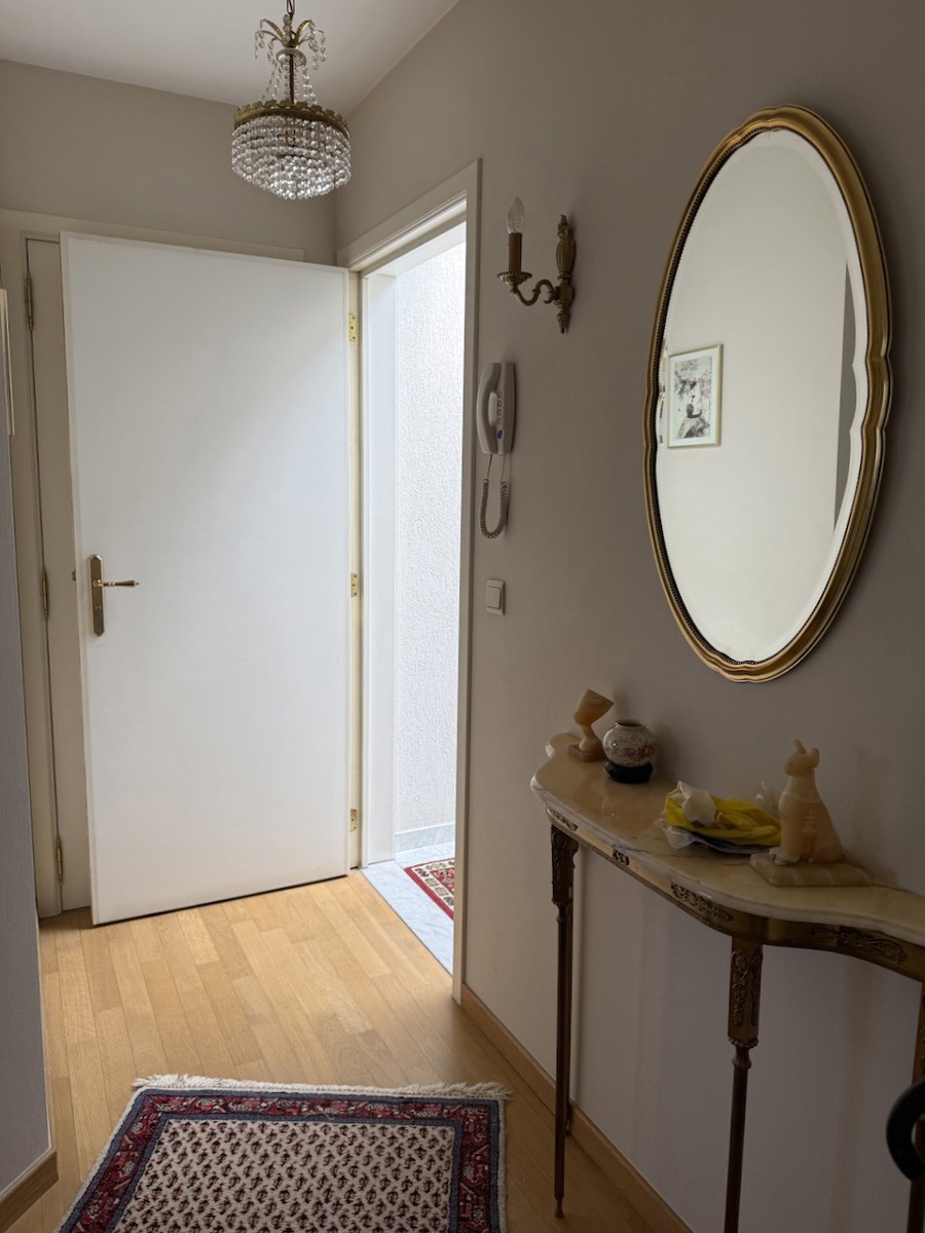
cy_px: 616
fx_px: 855
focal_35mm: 24
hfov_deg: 56.8
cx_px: 462
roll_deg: +0.0
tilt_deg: -7.9
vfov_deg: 71.6
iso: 100
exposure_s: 1/326
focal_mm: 6.76
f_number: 1.78
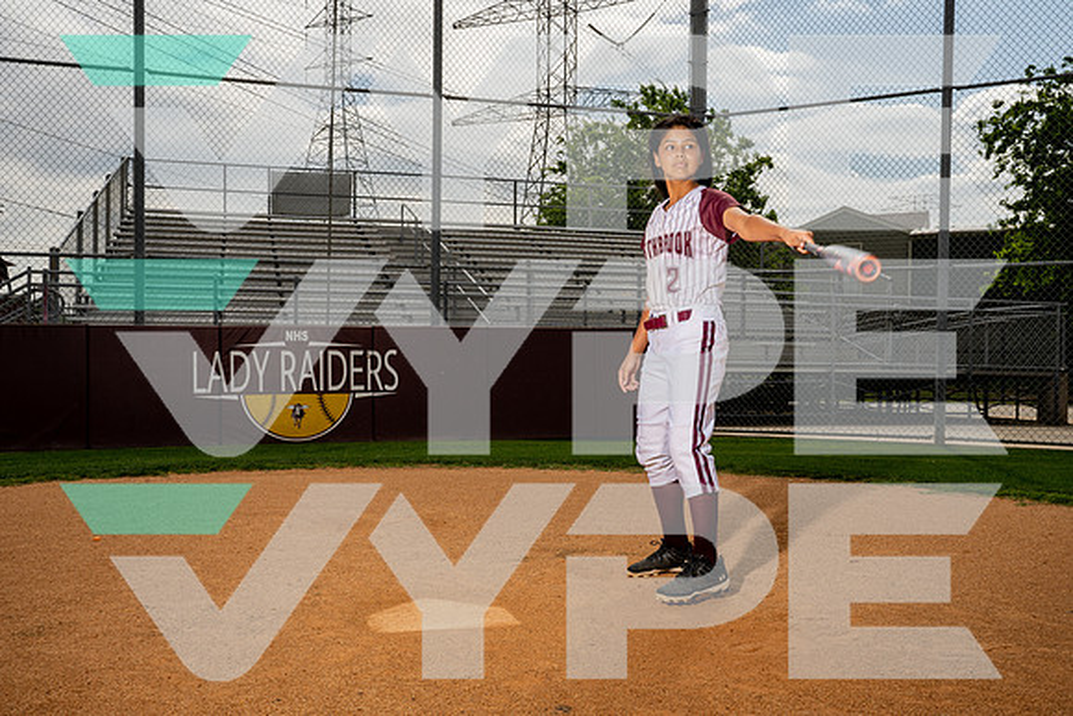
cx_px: 536
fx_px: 1043
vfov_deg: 37.9
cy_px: 358
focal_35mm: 35
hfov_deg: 54.4
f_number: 16
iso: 100
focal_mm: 35
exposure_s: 1/250
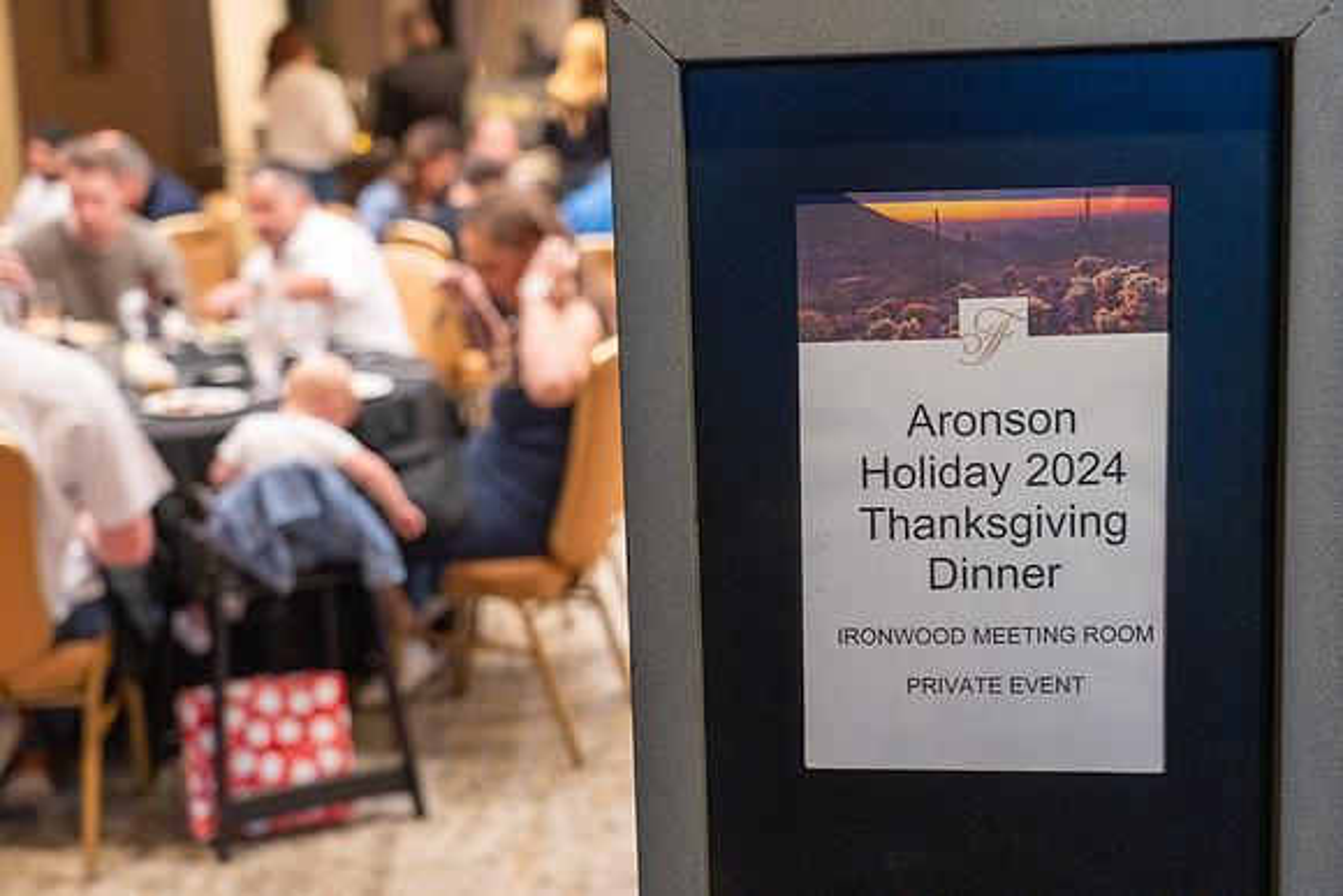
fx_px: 1903
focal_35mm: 51
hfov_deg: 38.9
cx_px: 672
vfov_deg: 26.5
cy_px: 448
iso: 3200
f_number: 4
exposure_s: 1/80
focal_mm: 51
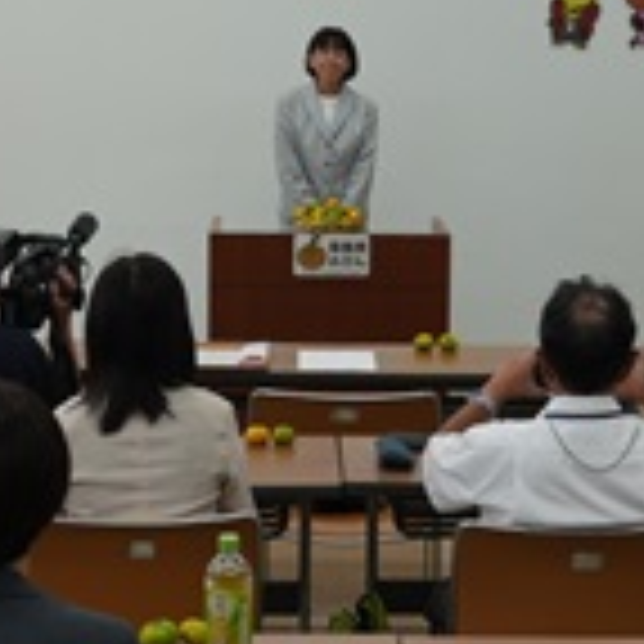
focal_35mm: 103
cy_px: 167
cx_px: 365
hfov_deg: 16.9
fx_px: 2168
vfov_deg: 16.8
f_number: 4
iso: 320
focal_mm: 18
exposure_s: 1/160
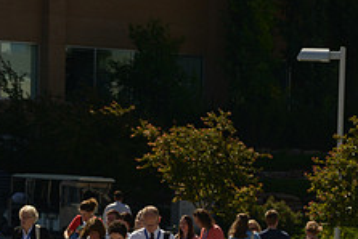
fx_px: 3105
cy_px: 307
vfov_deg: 4.4
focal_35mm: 312
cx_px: 161
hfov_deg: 6.6
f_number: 8
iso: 100
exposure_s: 1/400
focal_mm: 120
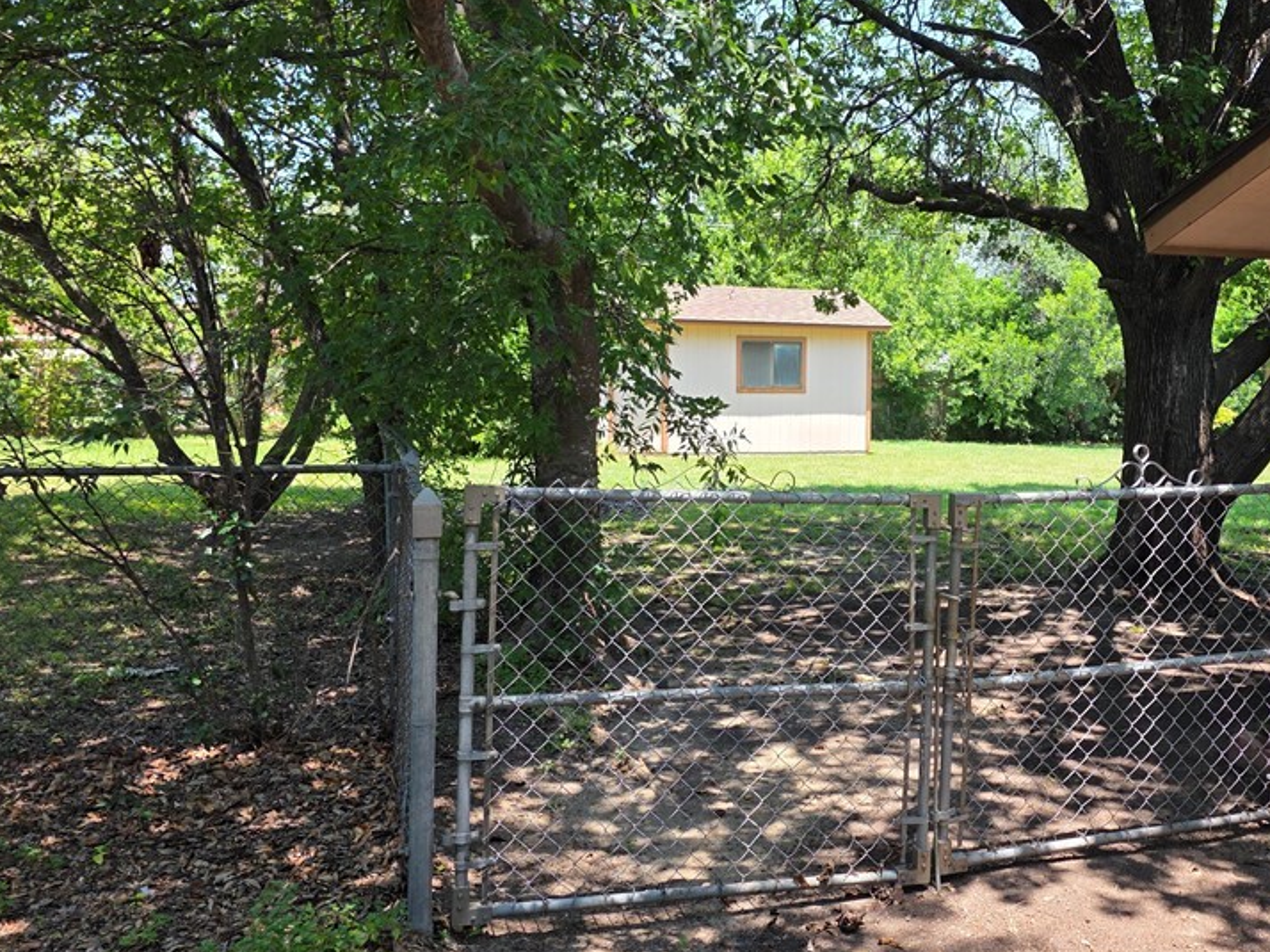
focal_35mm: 33
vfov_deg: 42.8
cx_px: 840
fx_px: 1210
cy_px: 397
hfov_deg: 54.3
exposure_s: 1/359
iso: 32
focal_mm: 6.3
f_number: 1.7
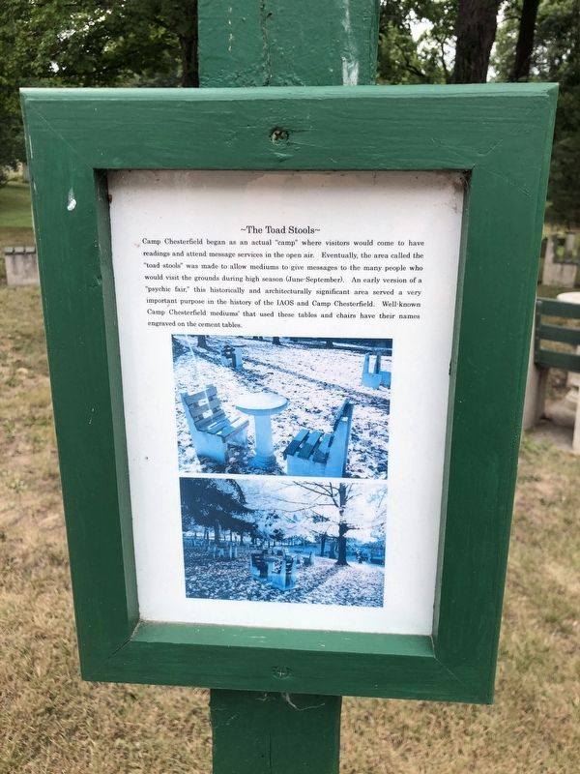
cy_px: 387
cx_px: 290
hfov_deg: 49.7
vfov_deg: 63.4
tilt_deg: -18.6
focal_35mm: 28
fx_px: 626
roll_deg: -3.2
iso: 20
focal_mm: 4
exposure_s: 1/631
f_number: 1.8
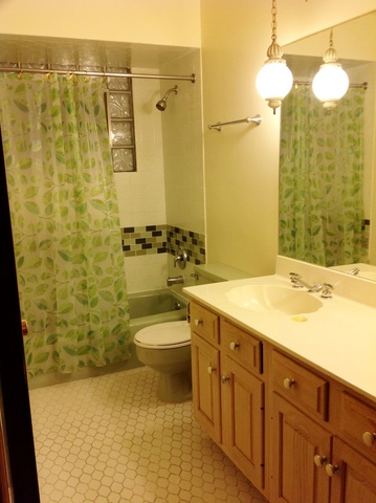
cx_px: 188
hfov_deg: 40.6
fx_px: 508
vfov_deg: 52.7
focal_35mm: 35
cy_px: 252
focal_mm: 4.28
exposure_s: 1/15
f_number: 2.4
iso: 80
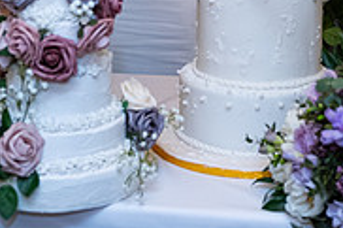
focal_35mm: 102
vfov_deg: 12.6
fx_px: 971
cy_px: -129
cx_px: 198
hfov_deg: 20.0
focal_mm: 32
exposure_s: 1/60
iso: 800
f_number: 3.5
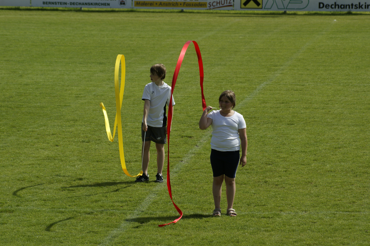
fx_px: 2465
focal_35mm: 240
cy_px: 123
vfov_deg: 5.7
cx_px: 185
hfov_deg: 8.6
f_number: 9
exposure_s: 1/320
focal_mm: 160
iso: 100
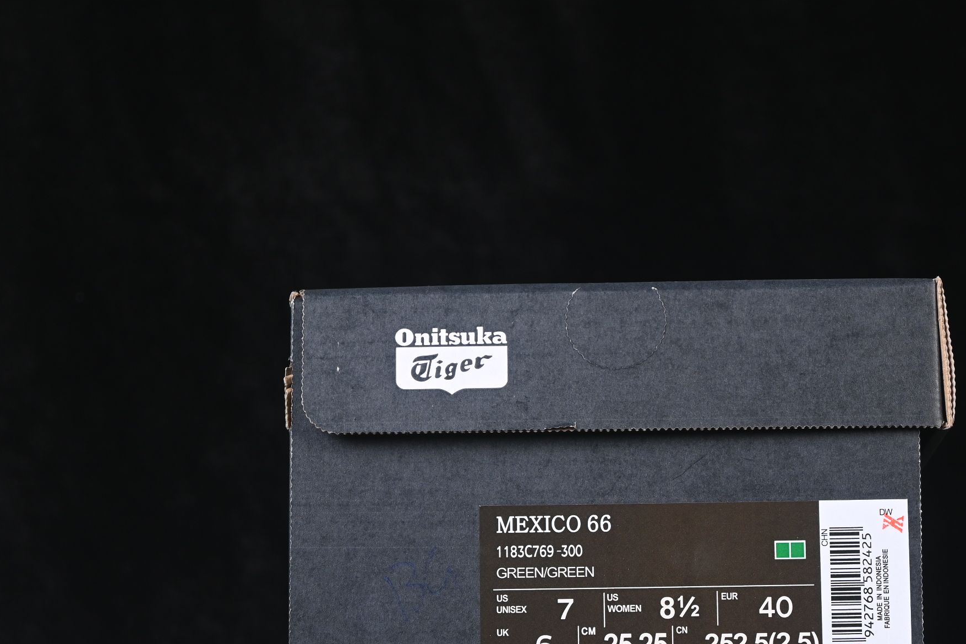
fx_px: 3193
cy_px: 375
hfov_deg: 17.2
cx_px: 621
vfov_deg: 11.5
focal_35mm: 119
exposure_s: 1/80
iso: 160
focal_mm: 50
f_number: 6.3
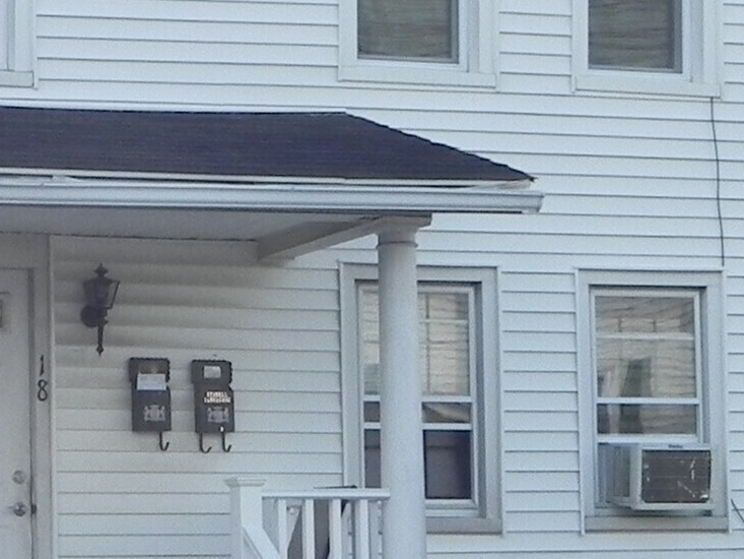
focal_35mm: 109
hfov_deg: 16.3
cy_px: 481
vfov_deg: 13.5
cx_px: -397
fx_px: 2343
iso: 160
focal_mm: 4.6
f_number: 5.6
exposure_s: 1/202
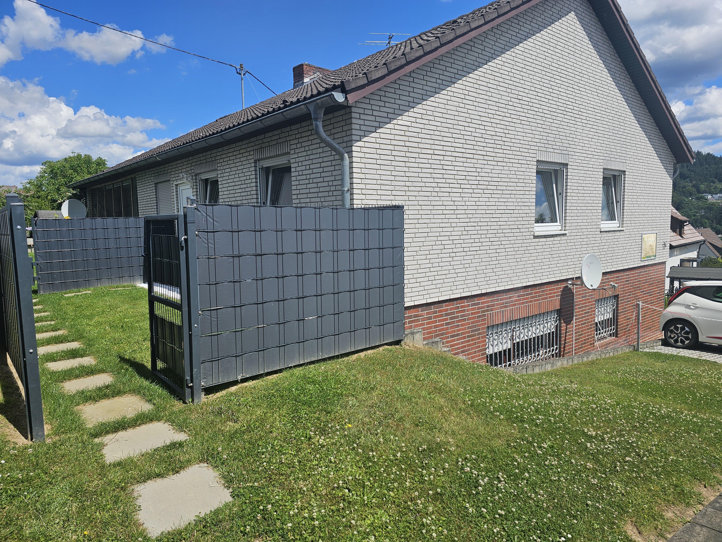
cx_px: 361
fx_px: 480
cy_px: 271
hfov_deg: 73.9
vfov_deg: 58.9
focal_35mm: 23
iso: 10
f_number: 1.7
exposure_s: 1/1232
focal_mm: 6.3
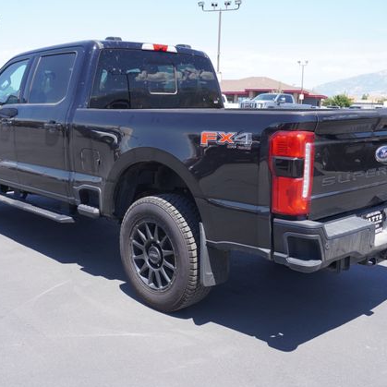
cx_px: 180
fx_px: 493
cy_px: 197
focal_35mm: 39
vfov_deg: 42.8
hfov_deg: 42.8
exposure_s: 1/160
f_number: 6.3
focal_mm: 20
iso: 100
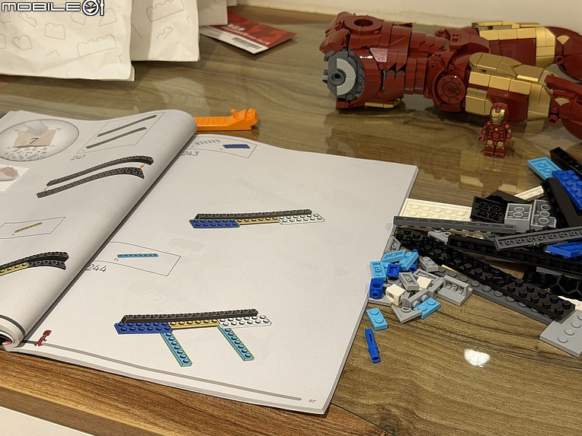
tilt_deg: -33.6
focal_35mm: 49
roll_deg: +3.2
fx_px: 824
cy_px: 216
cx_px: 292
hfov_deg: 38.9
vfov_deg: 29.7
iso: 200
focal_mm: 6.76
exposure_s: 1/60
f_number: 1.78
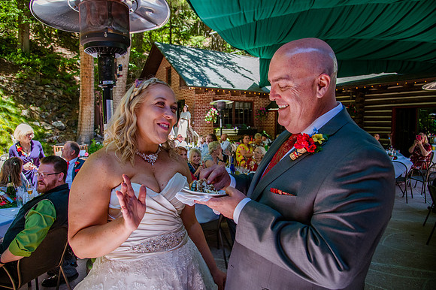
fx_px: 293
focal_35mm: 24
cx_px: 218
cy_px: 145
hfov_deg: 73.2
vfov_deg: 52.6
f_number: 5.6
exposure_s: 1/640
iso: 1600
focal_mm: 24
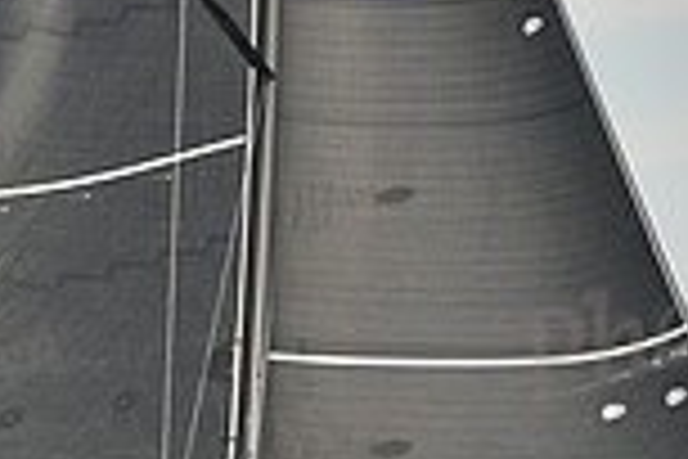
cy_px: 583
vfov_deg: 5.2
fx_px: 5064
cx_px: 292
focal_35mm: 265
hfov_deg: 7.8
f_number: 5
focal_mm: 70
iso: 250
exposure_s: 1/640
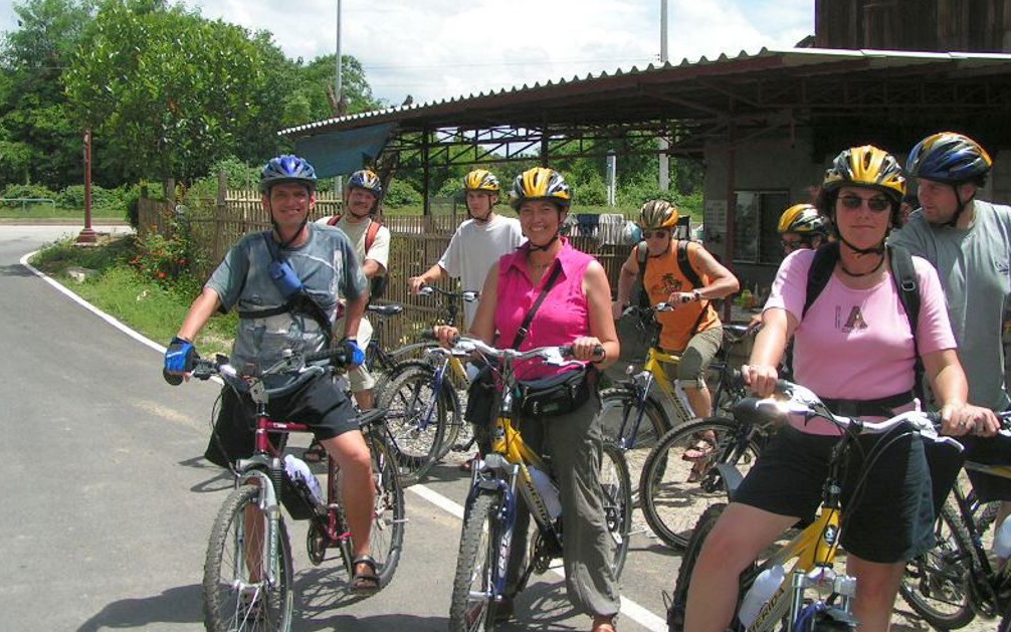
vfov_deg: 31.2
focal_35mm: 41
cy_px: 287
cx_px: 502
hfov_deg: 48.2
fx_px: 1130
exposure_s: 1/400
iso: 50
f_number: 5.6
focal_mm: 5.8
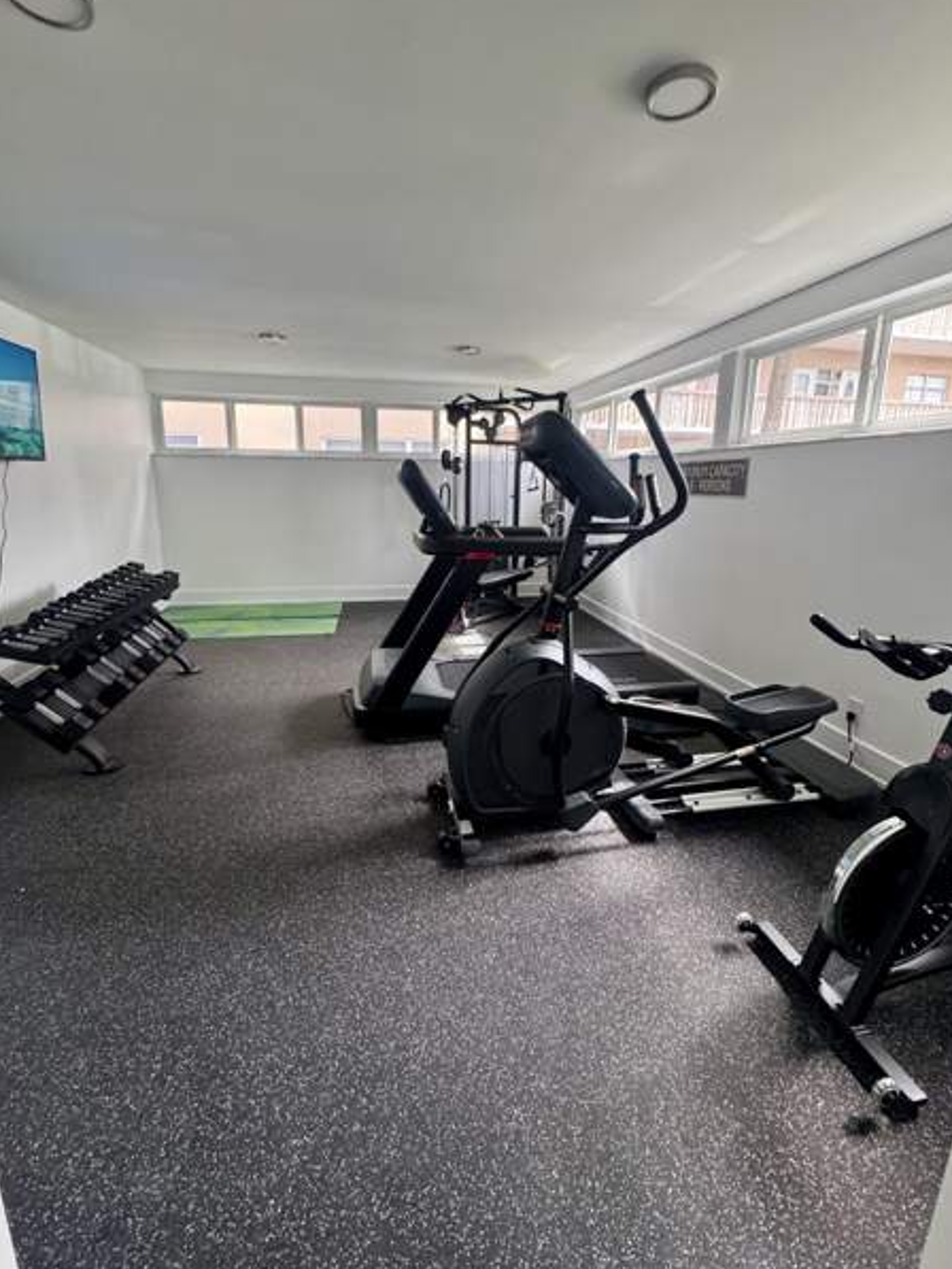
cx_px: 470
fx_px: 550
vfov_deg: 98.0
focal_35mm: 15
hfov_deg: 81.8
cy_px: 597
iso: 320
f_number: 2.2
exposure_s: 1/77
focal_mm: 2.22
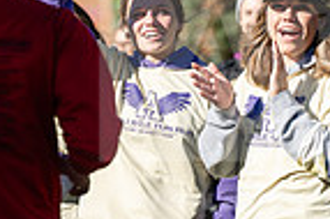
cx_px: 30
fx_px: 4459
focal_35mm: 487
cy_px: 248
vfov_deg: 2.8
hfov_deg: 4.2
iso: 100
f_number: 3.5
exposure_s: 1/1250
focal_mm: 120
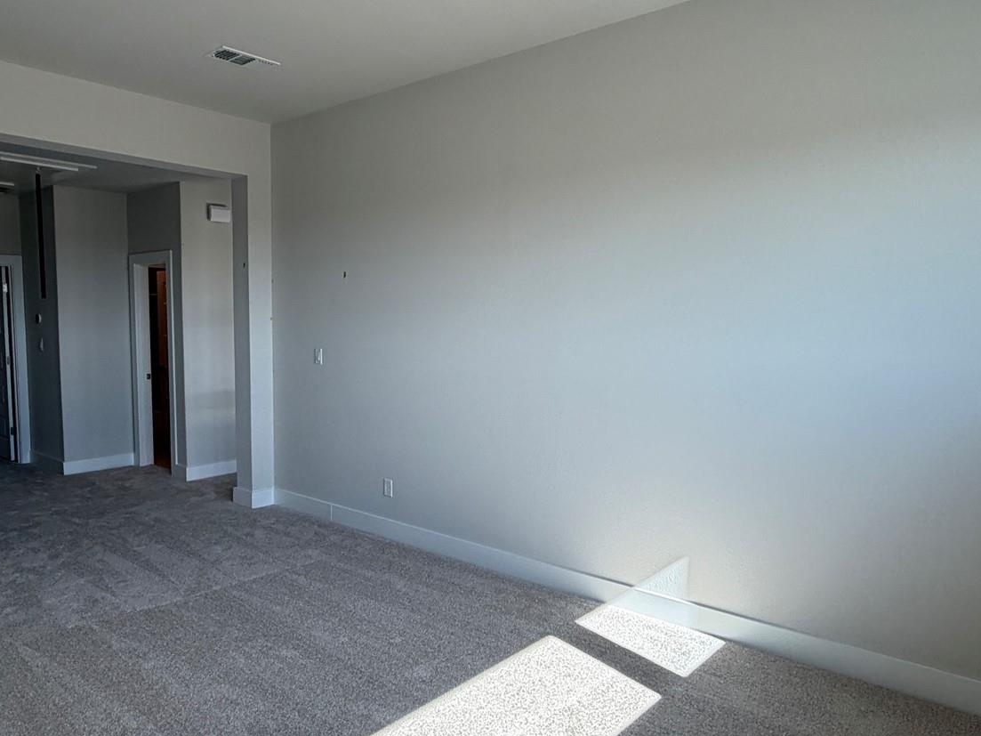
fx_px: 737
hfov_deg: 66.6
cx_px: 384
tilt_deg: -2.9
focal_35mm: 26
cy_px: 399
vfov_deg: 53.0
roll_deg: +0.1
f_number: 2.2
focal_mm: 2.22
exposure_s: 1/160
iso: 50
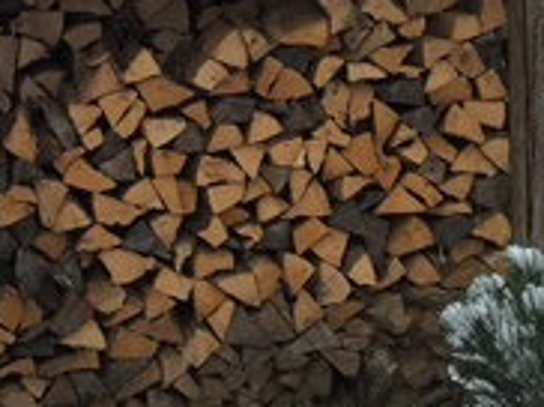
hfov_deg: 18.7
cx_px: -18
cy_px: -60
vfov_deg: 14.1
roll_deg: +1.0
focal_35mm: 102
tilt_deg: -2.0
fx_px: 1601
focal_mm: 4.15
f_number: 2.2
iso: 32
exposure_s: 1/120
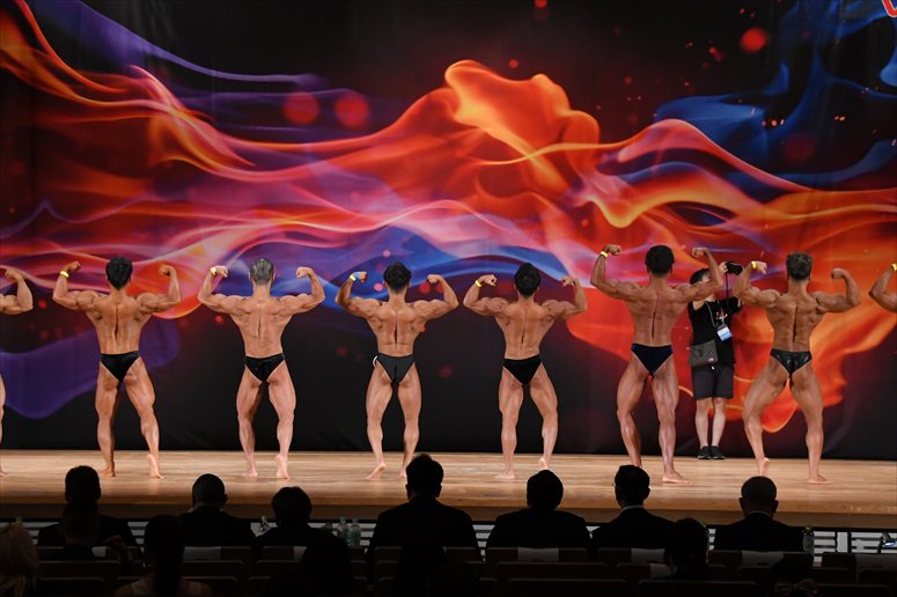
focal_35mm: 105
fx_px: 2615
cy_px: 298
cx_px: 448
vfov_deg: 13.0
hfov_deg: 19.5
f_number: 5.6
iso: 3200
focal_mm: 70
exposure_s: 1/400
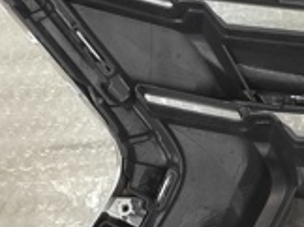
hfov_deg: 21.0
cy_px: 4
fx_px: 798
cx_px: 281
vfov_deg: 15.9
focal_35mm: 91
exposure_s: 1/50
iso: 200
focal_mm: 5.35
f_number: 1.7
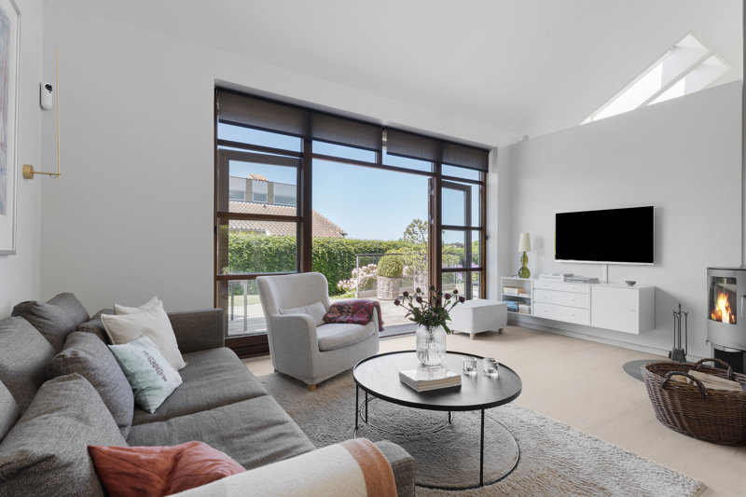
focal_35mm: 16
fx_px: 342
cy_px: 248
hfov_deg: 95.0
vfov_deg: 72.0
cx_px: 373
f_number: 8
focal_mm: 11
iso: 160
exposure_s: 1/10
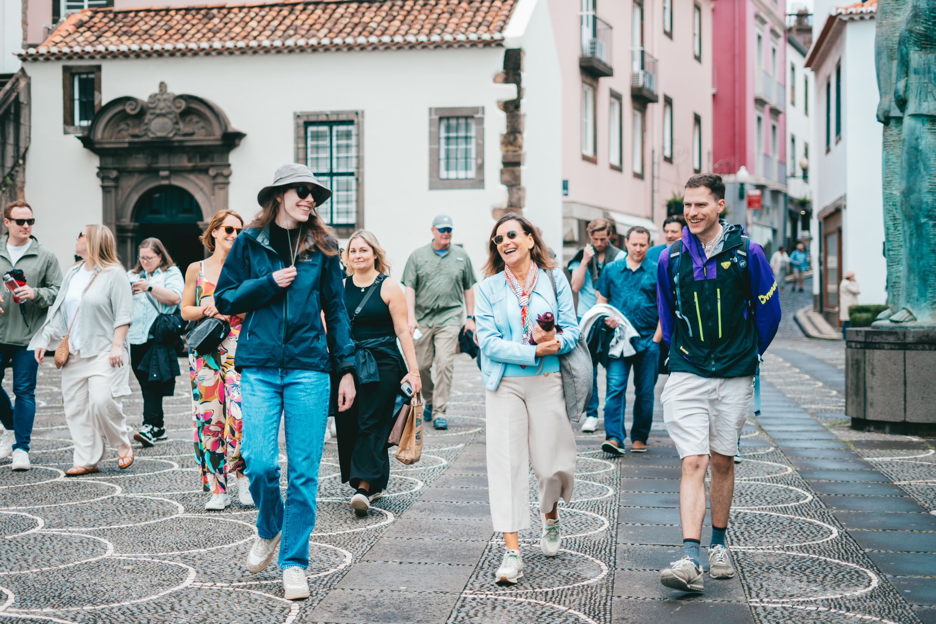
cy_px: 313
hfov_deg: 36.9
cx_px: 440
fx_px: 1404
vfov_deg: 25.1
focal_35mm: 54
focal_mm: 50
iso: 125
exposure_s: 1/1000
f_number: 1.8
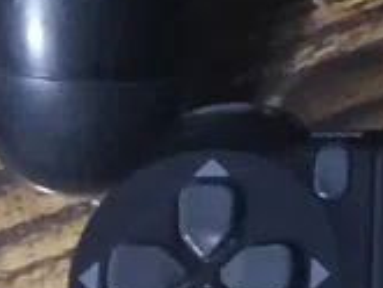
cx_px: 545
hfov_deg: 17.7
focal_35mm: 101
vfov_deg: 14.7
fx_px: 1118
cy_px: 132
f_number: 1.8
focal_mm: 3.98
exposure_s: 1/10
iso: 2500
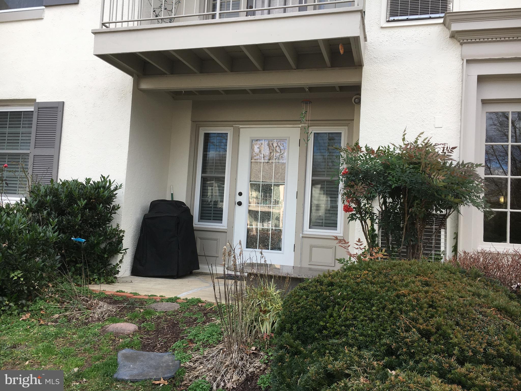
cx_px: 260
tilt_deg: +5.8
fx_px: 436
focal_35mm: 29
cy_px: 196
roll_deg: -3.4
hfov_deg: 61.7
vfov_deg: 48.2
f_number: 2.2
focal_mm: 4.15
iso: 25
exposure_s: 1/308
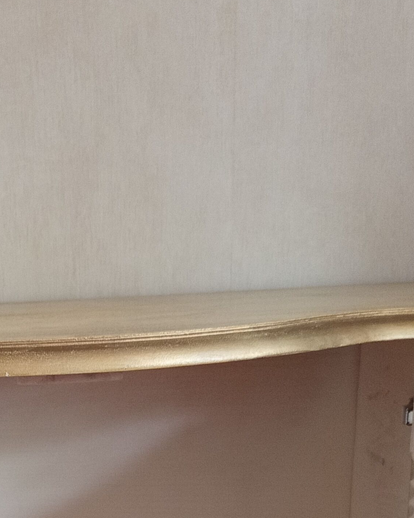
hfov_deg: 22.6
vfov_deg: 26.1
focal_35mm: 66
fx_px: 1011
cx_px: 43
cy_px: 596
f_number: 1.7
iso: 1015
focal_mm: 5.24
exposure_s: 1/33.3
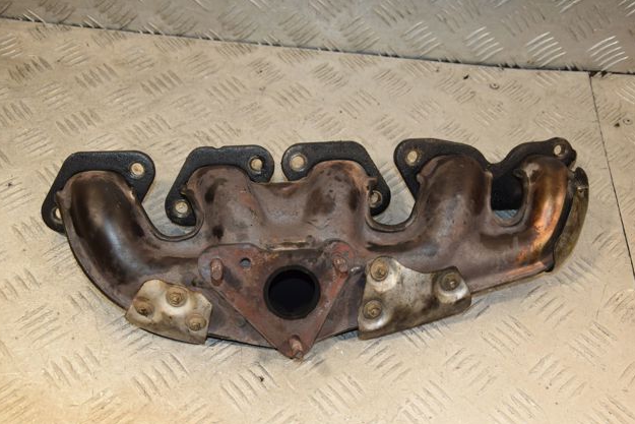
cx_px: 316
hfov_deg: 45.4
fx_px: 759
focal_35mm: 43
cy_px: 215
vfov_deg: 31.2
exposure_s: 1/200
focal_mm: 28
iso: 800
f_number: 6.3
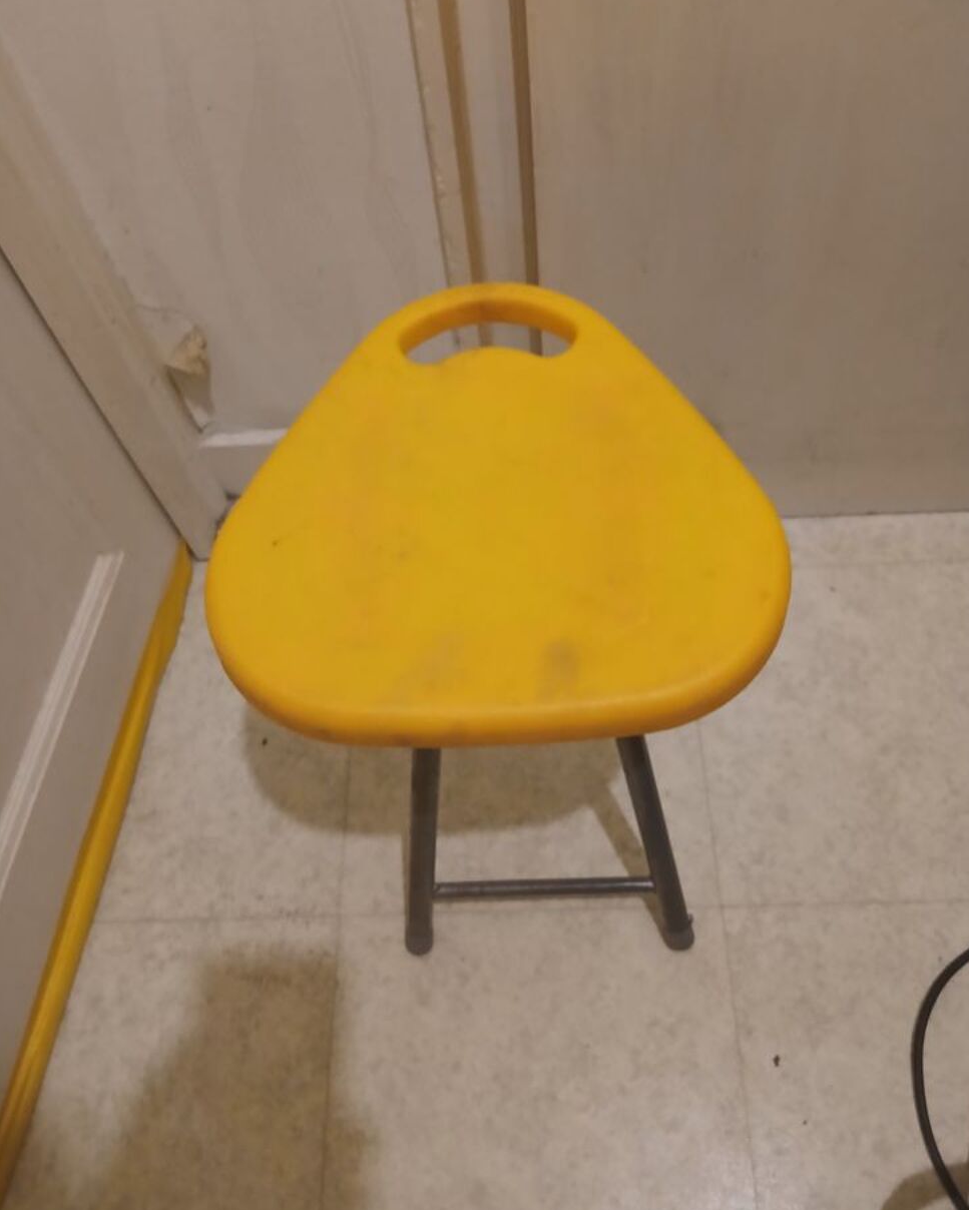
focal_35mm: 28
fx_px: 1003
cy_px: 577
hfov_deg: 51.5
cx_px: 484
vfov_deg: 62.2
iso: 500
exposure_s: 1/25
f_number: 1.8
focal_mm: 3.98
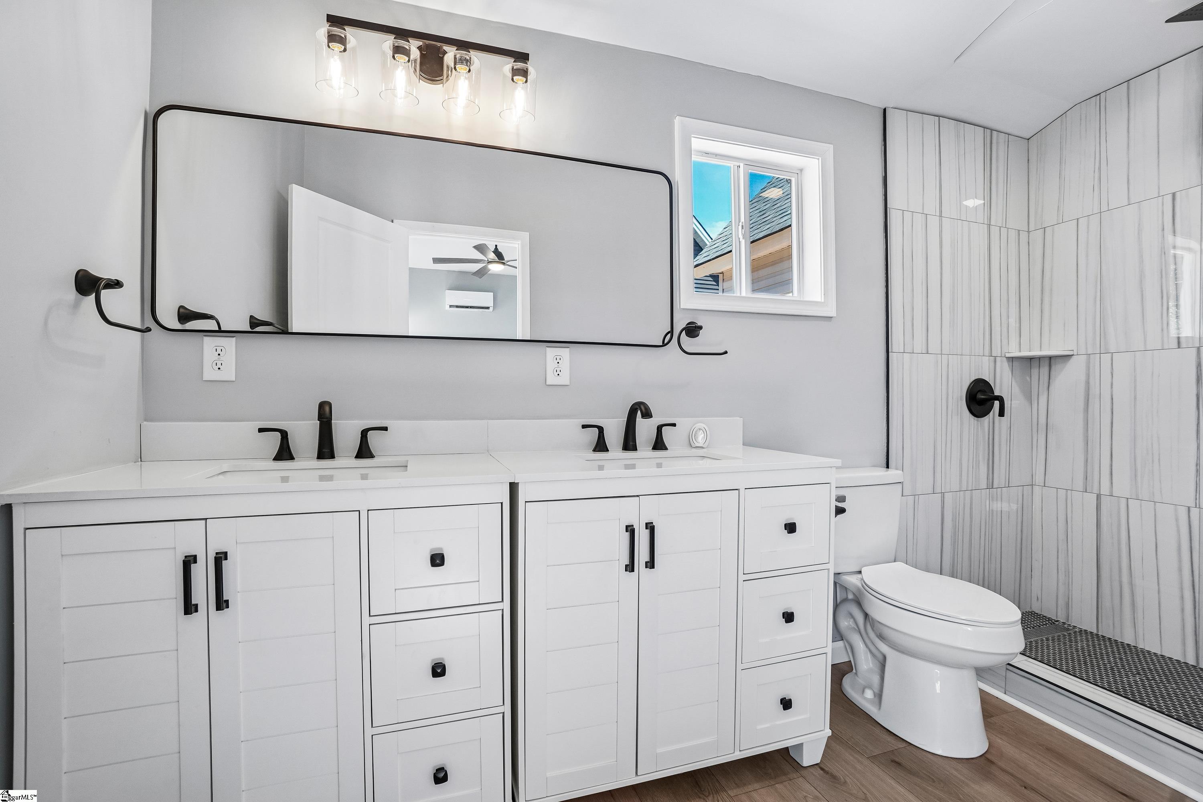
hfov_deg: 100.4
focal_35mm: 15
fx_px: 501
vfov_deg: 77.3
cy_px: 401
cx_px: 602
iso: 400
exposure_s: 1/30
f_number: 8
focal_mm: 10
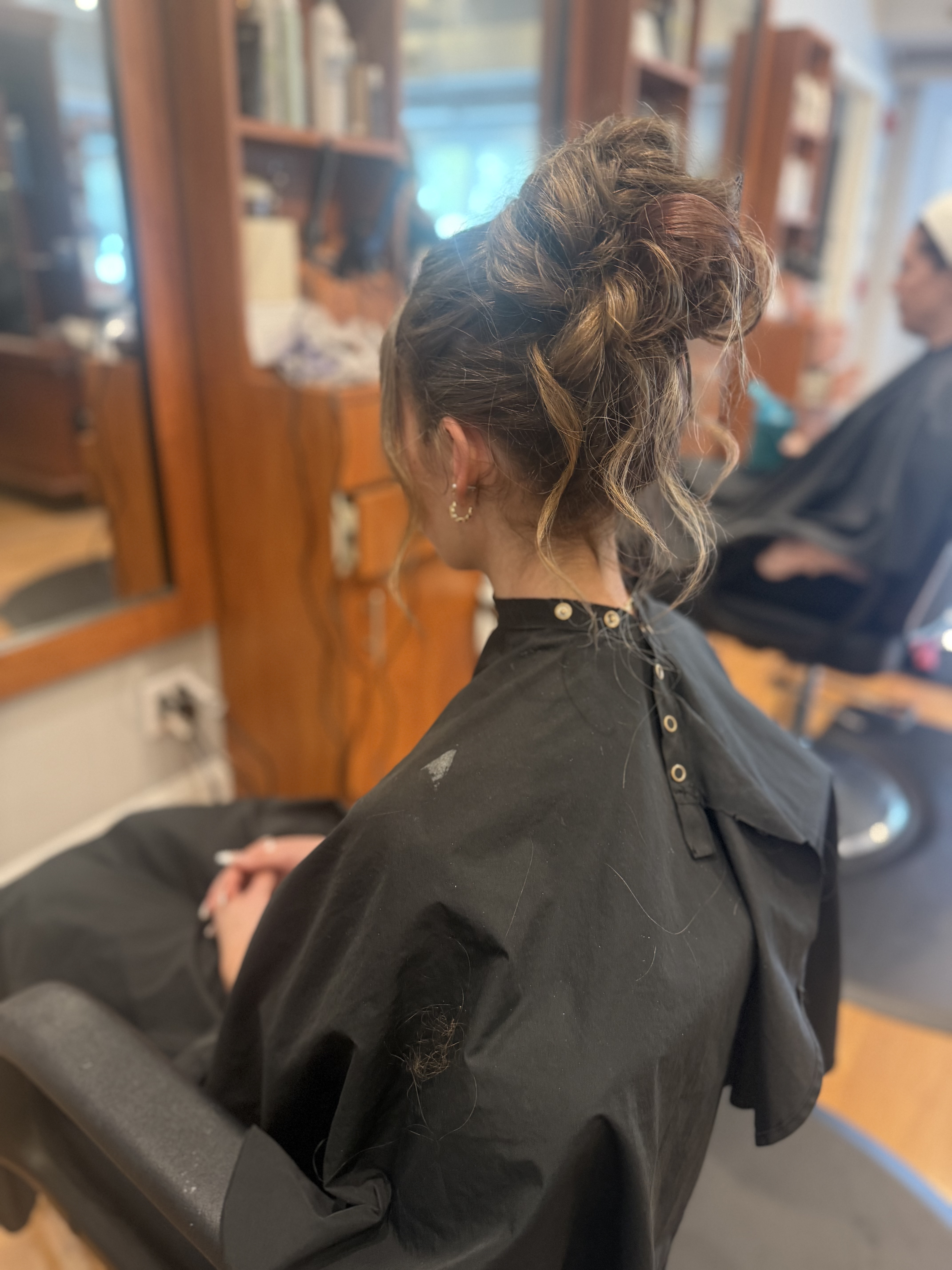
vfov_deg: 71.6
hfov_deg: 56.8
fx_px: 880
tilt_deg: -23.4
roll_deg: +0.0
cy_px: 635
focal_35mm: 24
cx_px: 476
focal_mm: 6.76
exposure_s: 1/60
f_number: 1.78
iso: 400
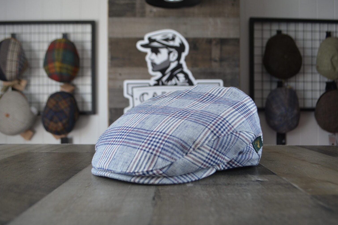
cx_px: 167
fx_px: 300
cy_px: 110
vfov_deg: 41.1
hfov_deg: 58.7
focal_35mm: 32
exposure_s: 1/100
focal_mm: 20
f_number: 5
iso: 400
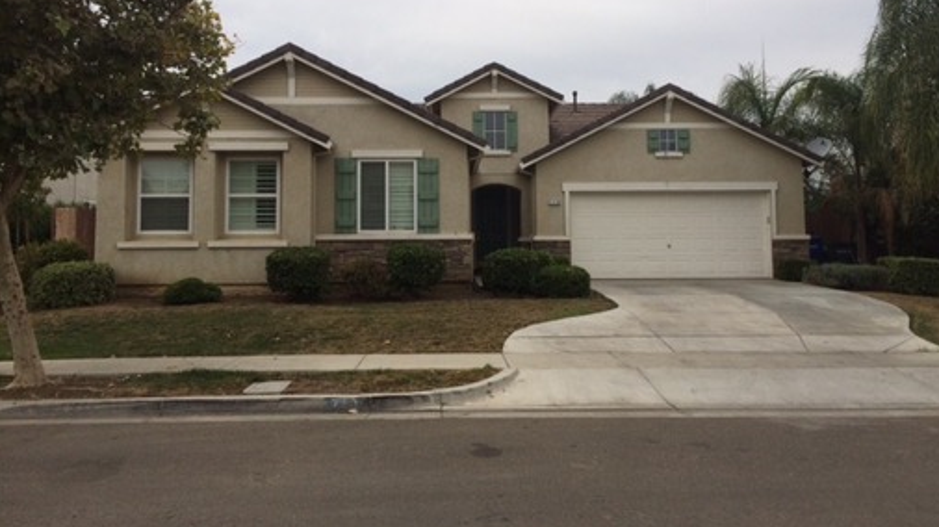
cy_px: 191
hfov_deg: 61.0
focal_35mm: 32
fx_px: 796
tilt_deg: +4.3
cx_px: 473
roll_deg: +0.4
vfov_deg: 36.4
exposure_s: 1/4115
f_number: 2.2
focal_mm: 4.15
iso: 32
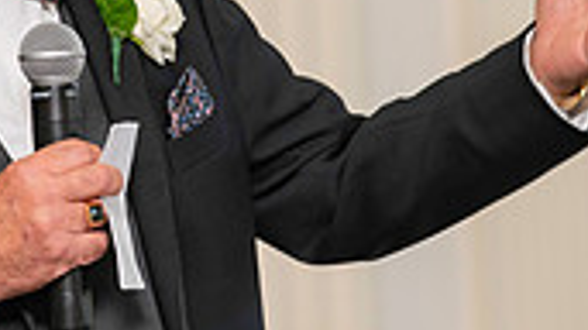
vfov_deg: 2.2
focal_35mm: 552
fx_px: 8602
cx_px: 124
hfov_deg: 3.9
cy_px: 89
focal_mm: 155
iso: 640
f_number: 2.8
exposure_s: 1/125
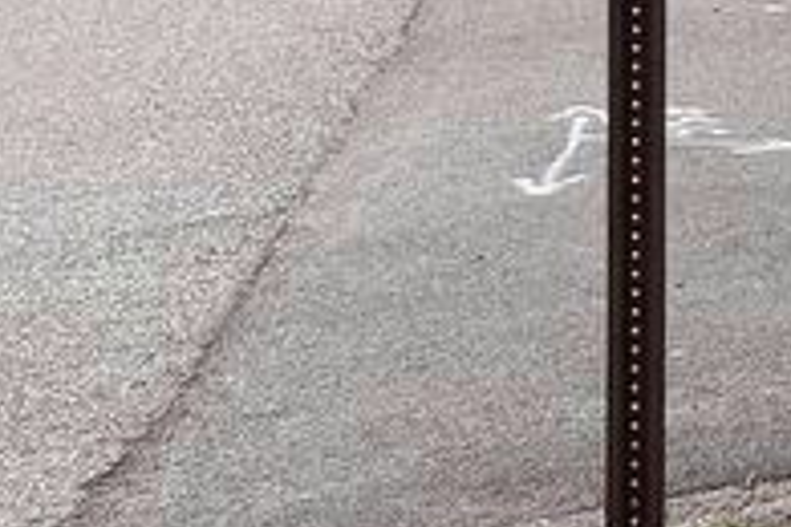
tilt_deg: +2.4
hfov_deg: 9.8
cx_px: 1055
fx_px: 4504
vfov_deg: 6.4
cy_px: -661
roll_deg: -0.3
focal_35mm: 205
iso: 80
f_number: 1.78
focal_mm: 6.76
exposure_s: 1/4329
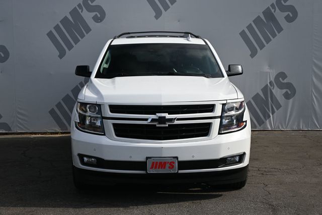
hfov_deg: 34.2
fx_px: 523
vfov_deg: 23.2
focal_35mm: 58
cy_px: 108
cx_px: 161
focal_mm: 39
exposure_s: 1/320
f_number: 6.3
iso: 100
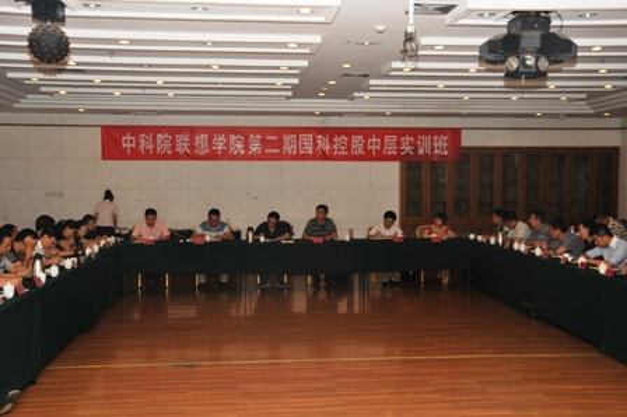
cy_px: 208
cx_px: 314
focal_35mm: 40
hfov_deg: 48.0
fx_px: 705
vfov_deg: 33.0
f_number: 4
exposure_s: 1/160
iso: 250
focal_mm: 27
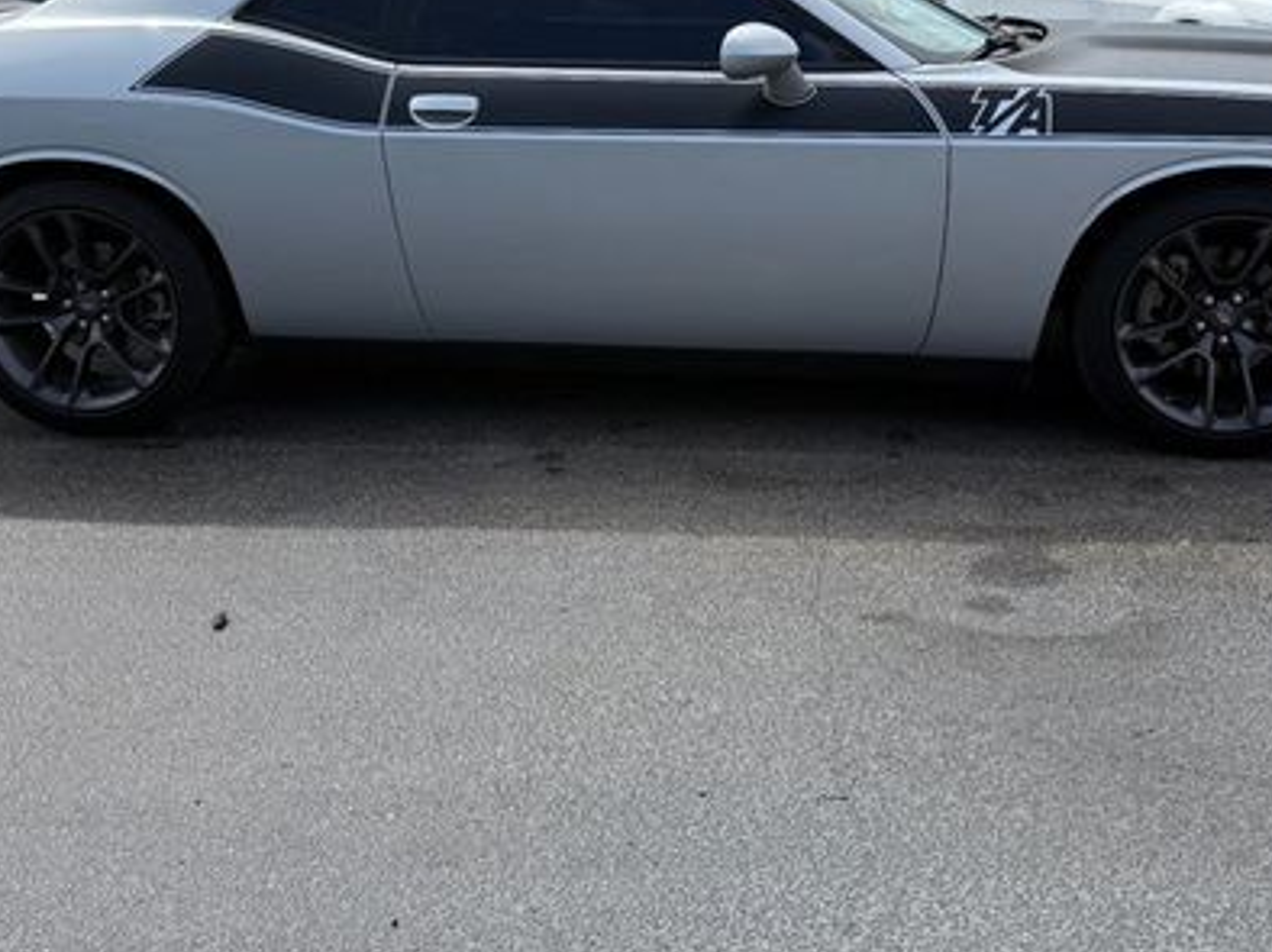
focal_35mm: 39
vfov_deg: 36.1
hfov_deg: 47.9
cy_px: 265
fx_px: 1432
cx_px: 649
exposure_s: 1/3425
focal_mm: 6.76
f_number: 1.78
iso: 100
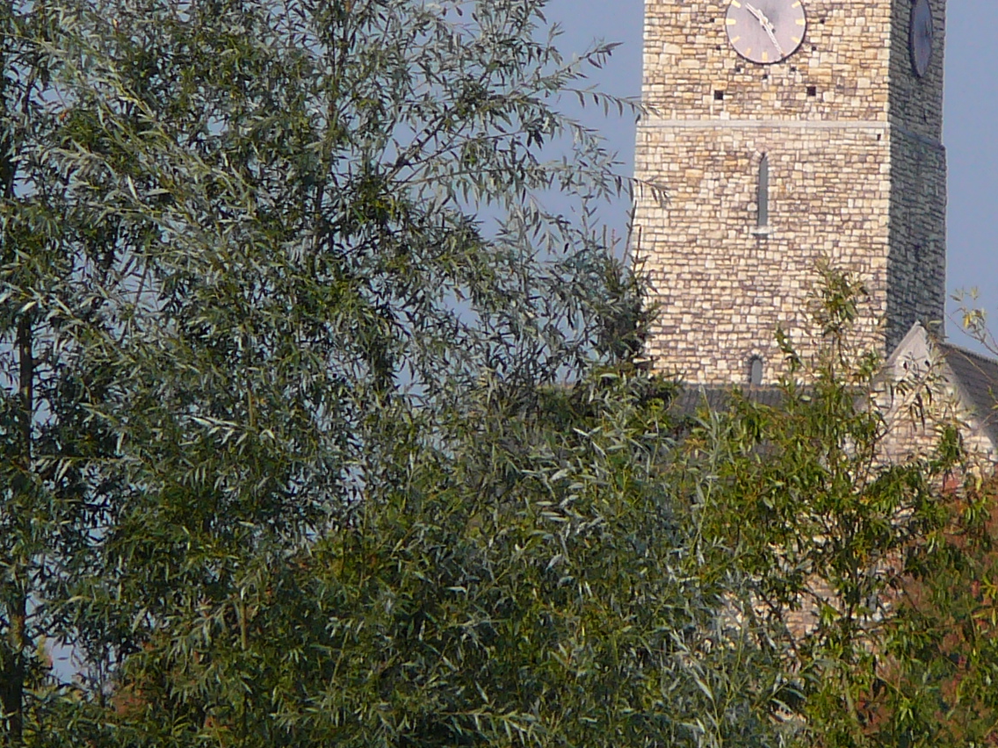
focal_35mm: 701
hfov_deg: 2.8
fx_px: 20210
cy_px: 28
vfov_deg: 2.1
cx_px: 685
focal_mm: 46.2
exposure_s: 1/800
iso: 80
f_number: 4.1
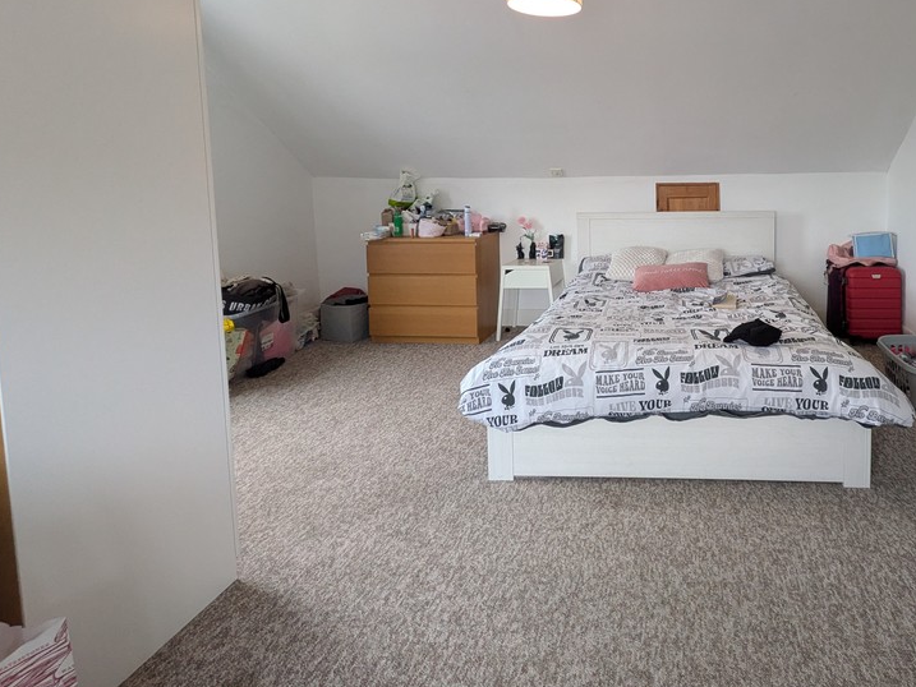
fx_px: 529
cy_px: 209
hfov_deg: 77.7
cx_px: 645
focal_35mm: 20
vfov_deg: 63.6
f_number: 2.2
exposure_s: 1/50
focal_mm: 1.83
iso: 175
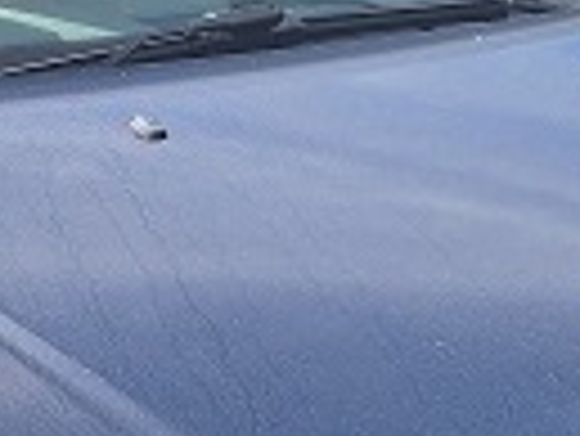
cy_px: 562
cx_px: -76
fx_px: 1912
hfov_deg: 16.7
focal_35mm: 114
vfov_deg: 12.6
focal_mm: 5.54
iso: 40
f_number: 1.8
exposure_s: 1/1098
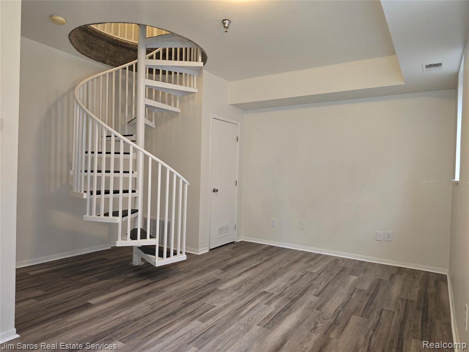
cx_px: 234
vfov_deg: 58.9
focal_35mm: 23
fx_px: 312
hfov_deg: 73.9
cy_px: 176
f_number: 1.7
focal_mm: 6.3
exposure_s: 1/24
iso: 125
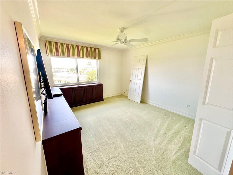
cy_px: 88
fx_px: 94
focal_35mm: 14
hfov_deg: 102.1
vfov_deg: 85.7
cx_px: 116
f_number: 2.2
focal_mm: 2.22
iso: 100
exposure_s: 1/120
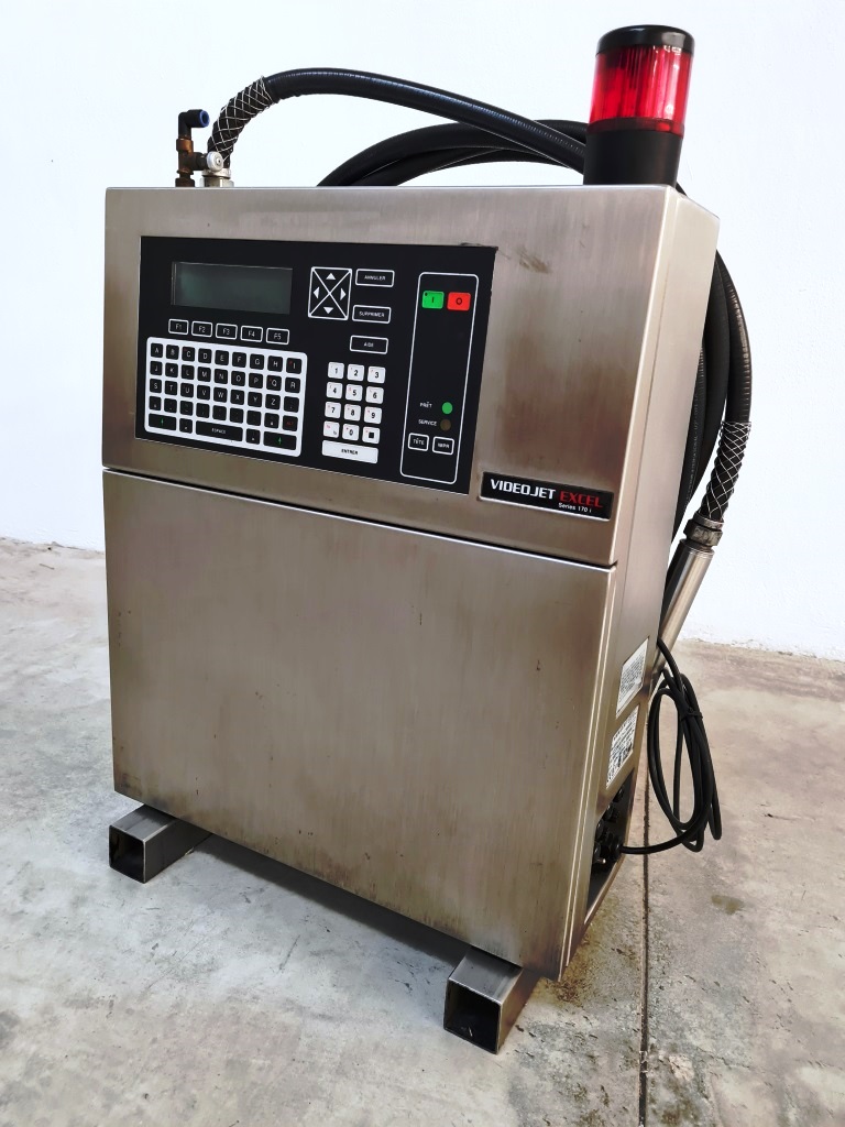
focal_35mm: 26
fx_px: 846
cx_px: 422
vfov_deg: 67.3
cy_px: 564
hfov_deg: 53.1
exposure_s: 1/50
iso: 500
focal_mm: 5.4
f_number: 1.8
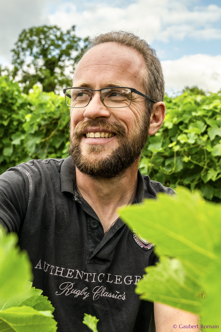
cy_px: 166
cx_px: 110
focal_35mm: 52
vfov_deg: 38.2
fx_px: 479
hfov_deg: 26.0
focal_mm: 35
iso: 400
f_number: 7.1
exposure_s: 1/400
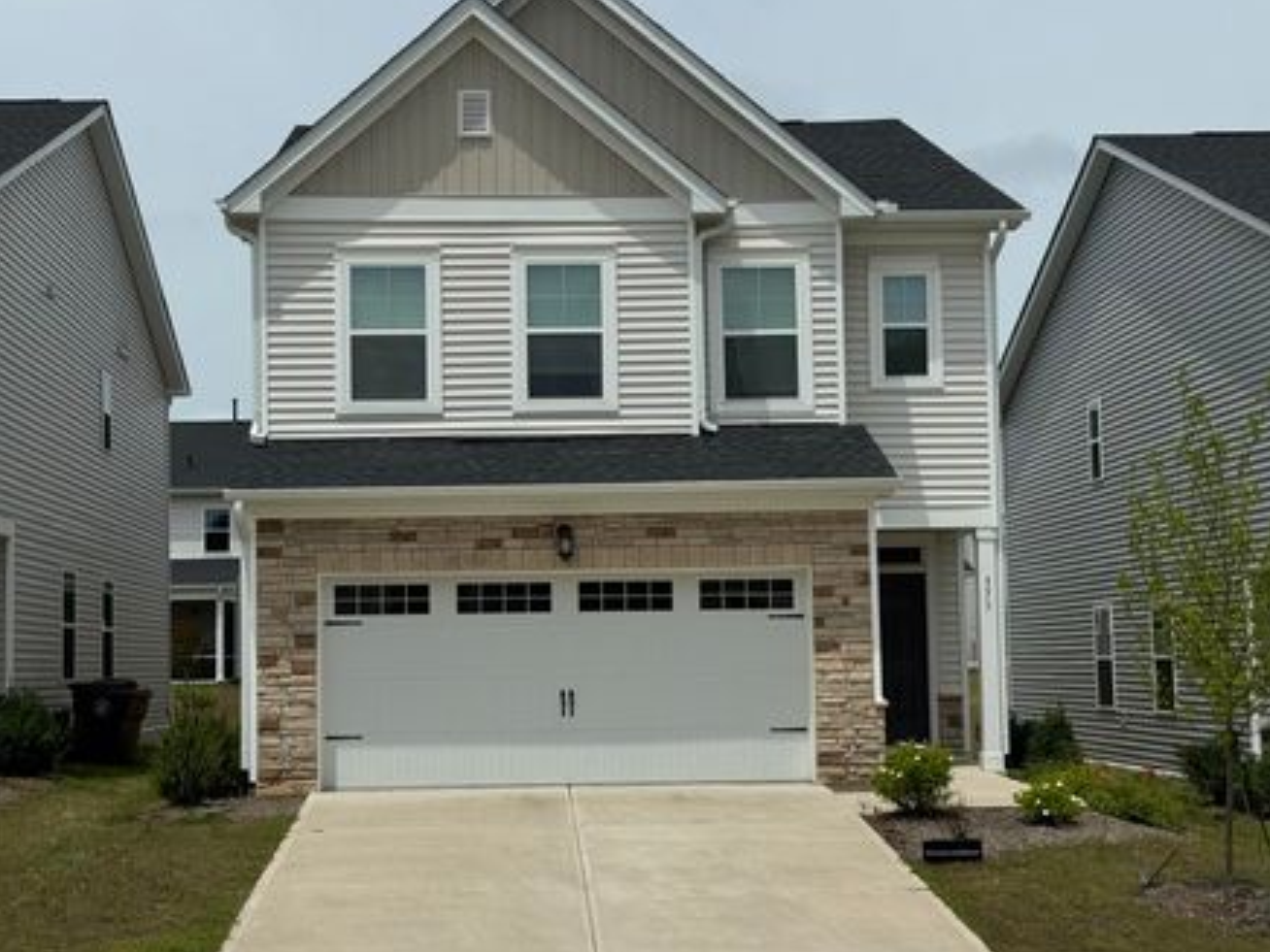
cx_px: 562
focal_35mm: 55
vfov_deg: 26.5
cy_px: 531
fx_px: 2018
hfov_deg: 34.9
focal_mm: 6.76
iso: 64
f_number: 1.78
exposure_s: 1/10526
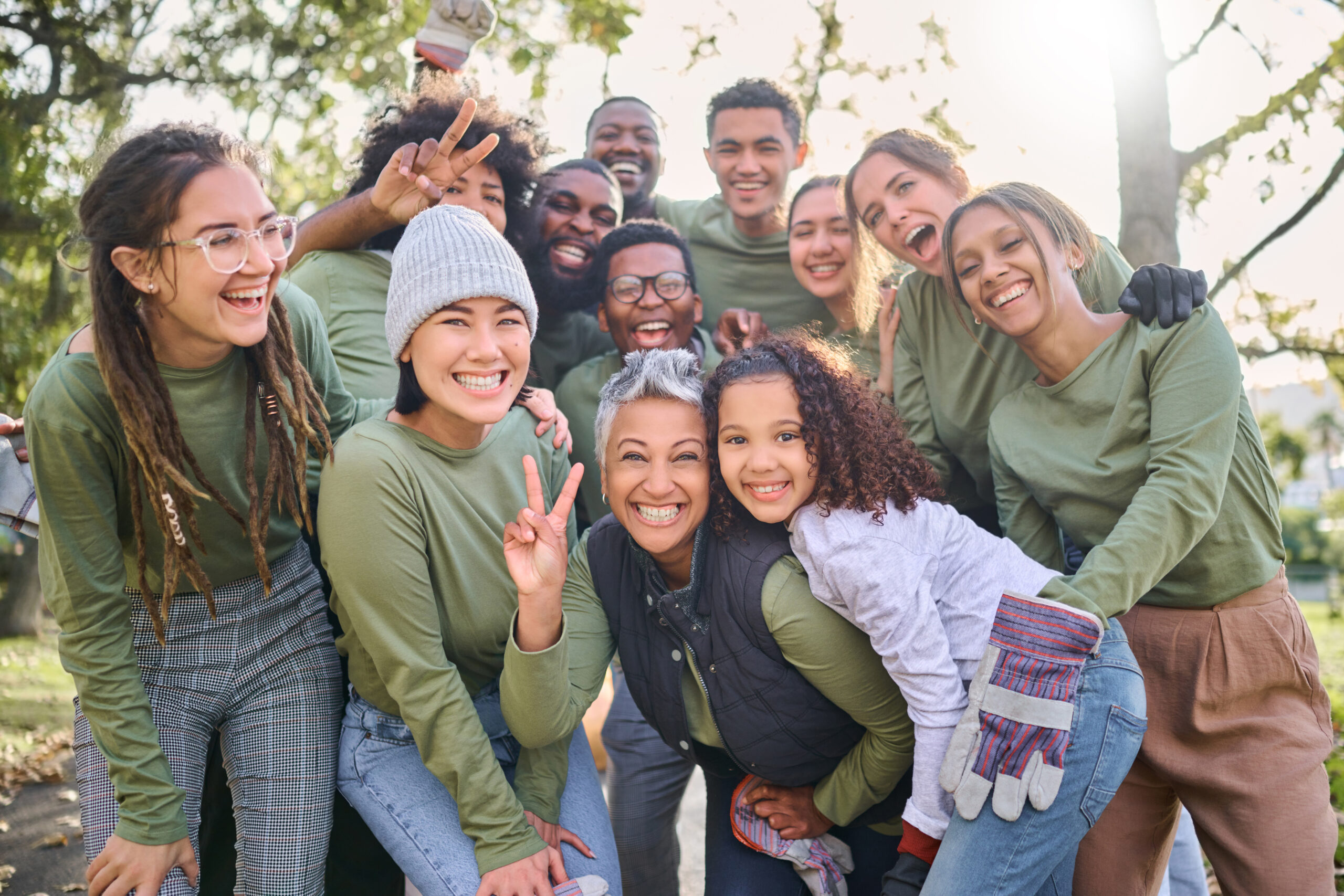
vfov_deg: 37.9
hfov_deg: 54.4
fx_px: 1307
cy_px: 448
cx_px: 672
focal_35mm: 35
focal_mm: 35
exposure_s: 1/800
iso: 200
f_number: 1.8
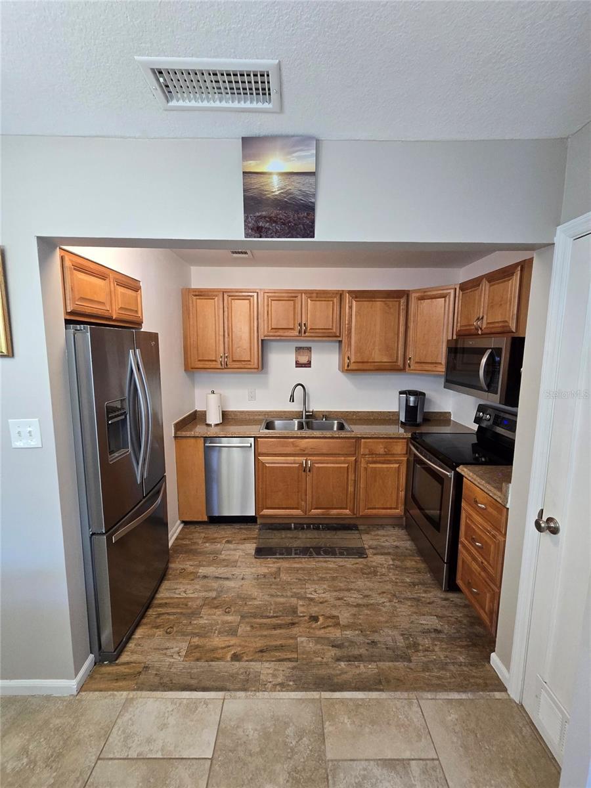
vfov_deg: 106.2
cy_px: 394
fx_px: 296
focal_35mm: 13
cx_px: 296
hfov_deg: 89.9
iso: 400
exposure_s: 1/60
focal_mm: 2.2
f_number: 2.2
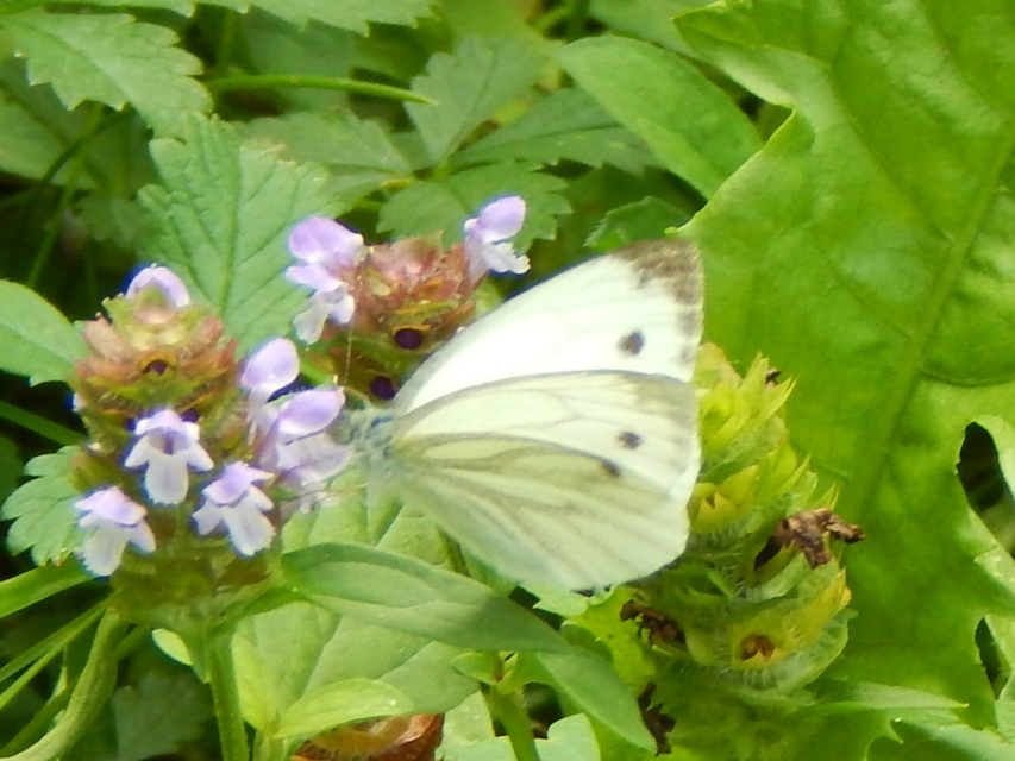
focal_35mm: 315
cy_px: 380
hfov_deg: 6.3
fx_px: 9238
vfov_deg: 4.7
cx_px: 508
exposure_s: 1/100
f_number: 5.7
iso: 125
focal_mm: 56.5
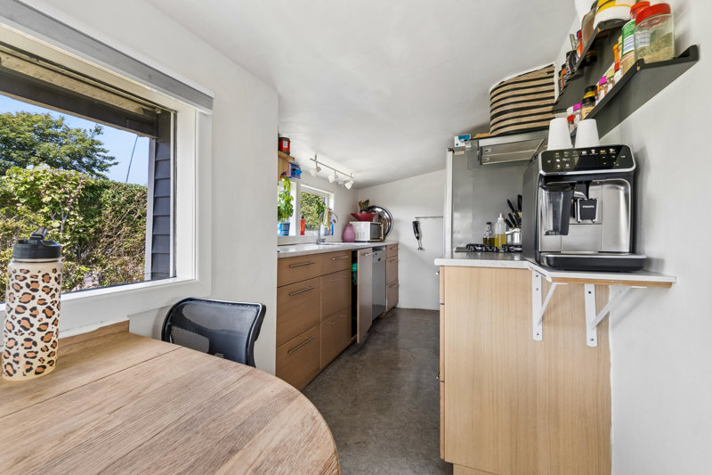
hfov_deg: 100.4
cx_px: 356
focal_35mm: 15
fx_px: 297
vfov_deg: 77.3
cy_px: 238
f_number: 8
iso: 200
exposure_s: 1/30
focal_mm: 10
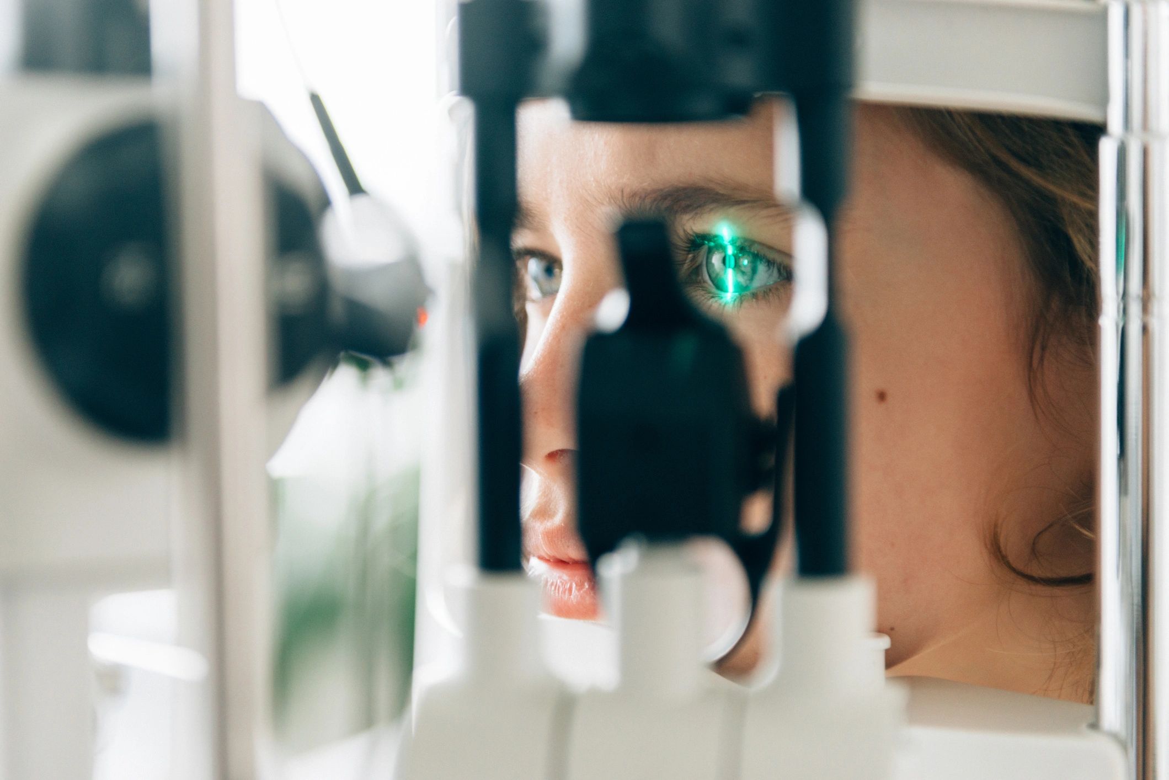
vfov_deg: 19.5
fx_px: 2274
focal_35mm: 70
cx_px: 584
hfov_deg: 28.8
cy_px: 390
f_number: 2.8
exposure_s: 1/125
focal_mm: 70
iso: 500
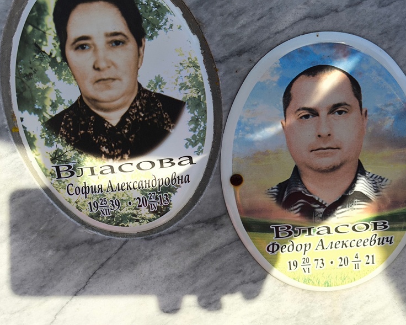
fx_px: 637
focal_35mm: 53
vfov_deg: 28.6
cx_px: 216
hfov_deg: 35.3
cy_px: 163
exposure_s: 1/1247
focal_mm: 4.71
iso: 50
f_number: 1.7
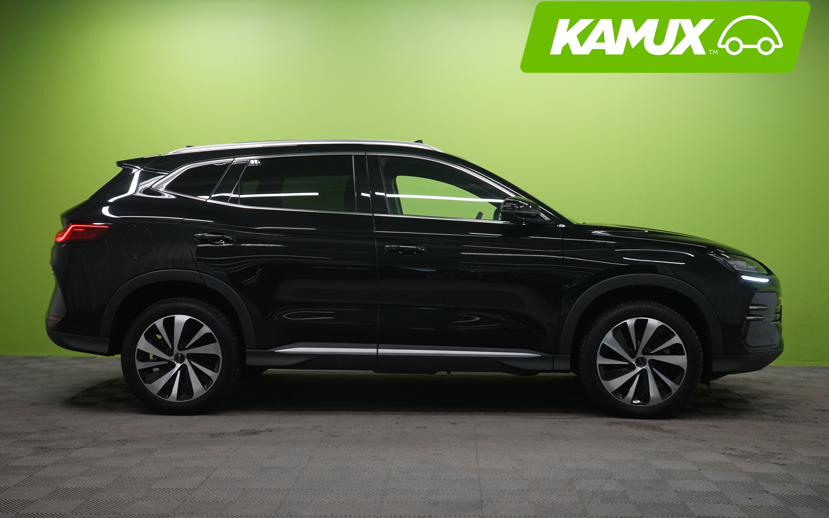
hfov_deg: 46.2
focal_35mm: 43
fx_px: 971
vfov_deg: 29.9
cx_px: 416
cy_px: 252
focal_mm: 42
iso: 2000
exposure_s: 1/25
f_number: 9
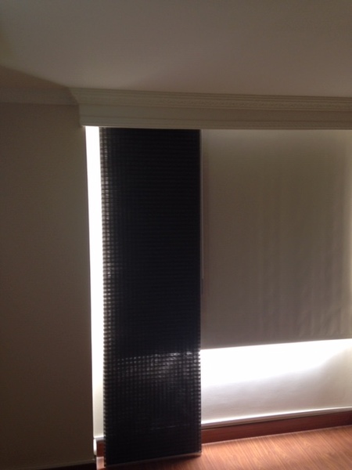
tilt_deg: -5.9
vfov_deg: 55.4
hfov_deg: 42.9
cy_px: 235
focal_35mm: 33
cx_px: 176
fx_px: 447
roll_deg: +0.6
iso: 80
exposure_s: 1/20
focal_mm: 4.12
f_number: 2.4
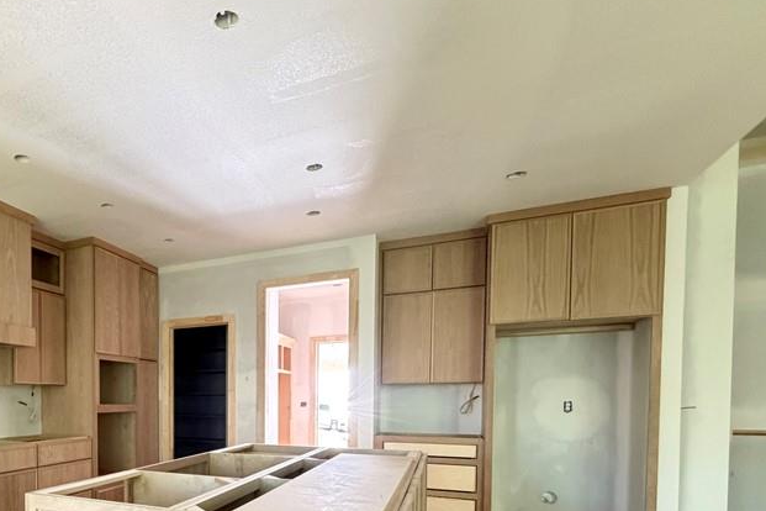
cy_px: 416
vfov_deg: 49.7
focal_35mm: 24
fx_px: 511
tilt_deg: -1.9
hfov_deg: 66.5
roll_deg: +0.4
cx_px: 146
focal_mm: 2.22
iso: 640
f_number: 2.2
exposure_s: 1/60
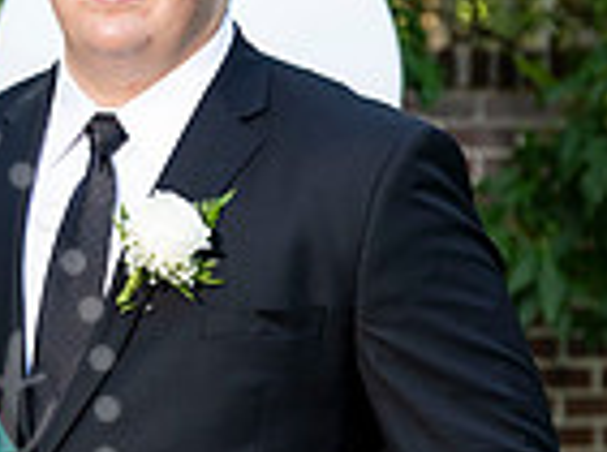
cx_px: -271
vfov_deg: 4.2
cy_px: 416
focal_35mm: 348
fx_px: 6087
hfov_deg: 5.7
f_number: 4.5
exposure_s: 1/200
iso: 400
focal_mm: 85
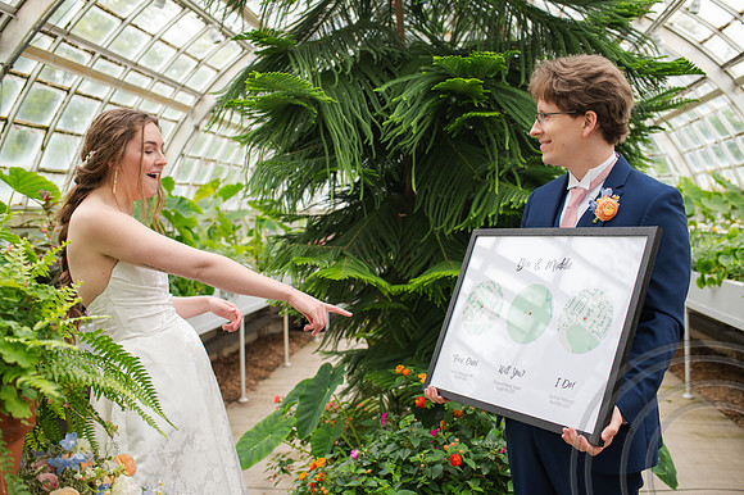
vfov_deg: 37.8
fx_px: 723
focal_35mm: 35
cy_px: 248
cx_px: 372
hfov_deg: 54.5
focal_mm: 35
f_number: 3.2
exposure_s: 1/320
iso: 360
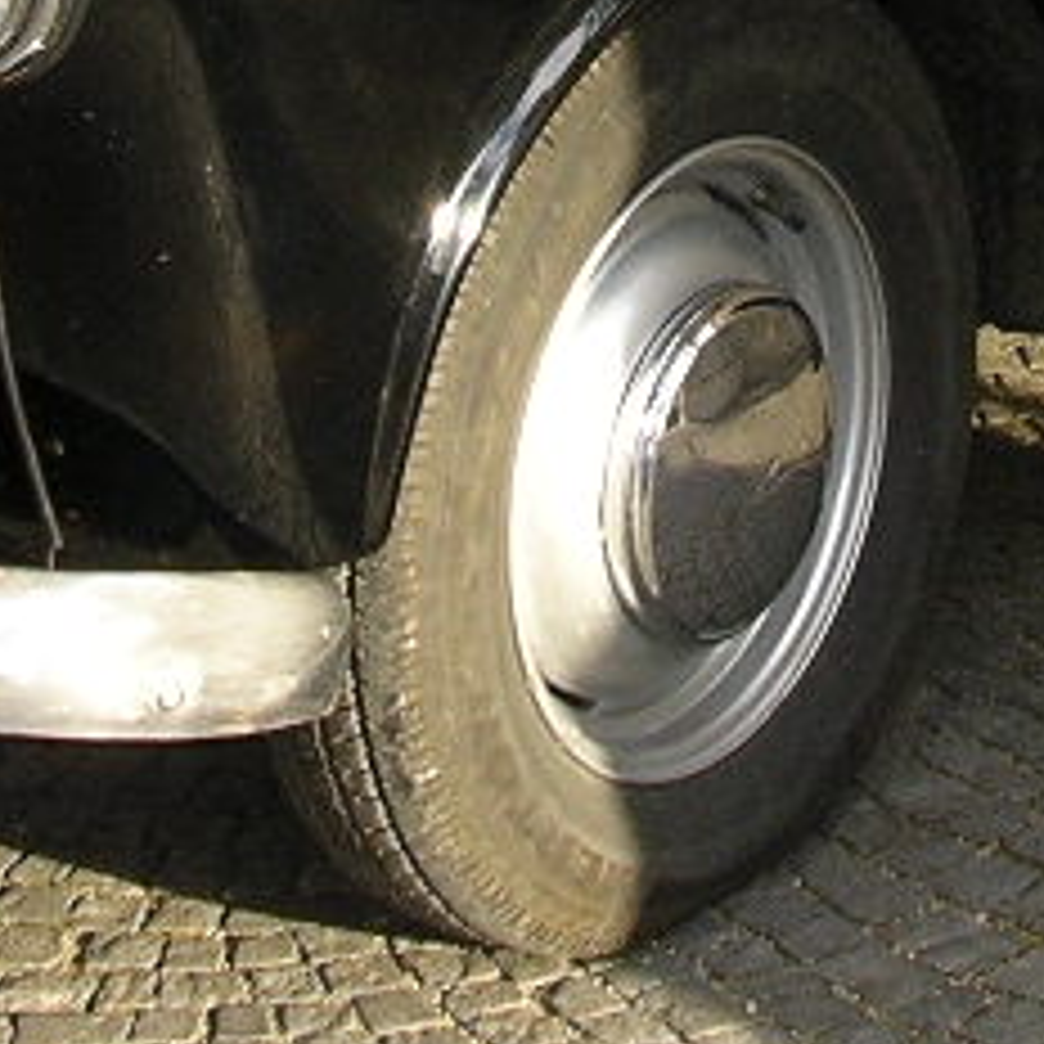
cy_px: -338
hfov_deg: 11.8
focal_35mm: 148
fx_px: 5050
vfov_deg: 11.5
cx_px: 495
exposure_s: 1/250
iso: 64
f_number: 2.9
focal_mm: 5.8
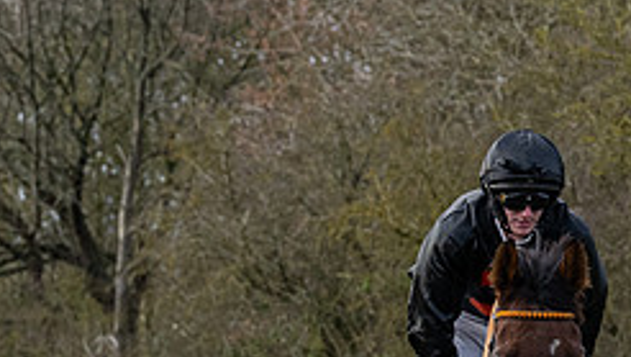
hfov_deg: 4.5
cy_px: 408
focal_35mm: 477
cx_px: 595
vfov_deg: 2.6
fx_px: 7990
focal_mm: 86
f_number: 5
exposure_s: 1/800
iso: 800
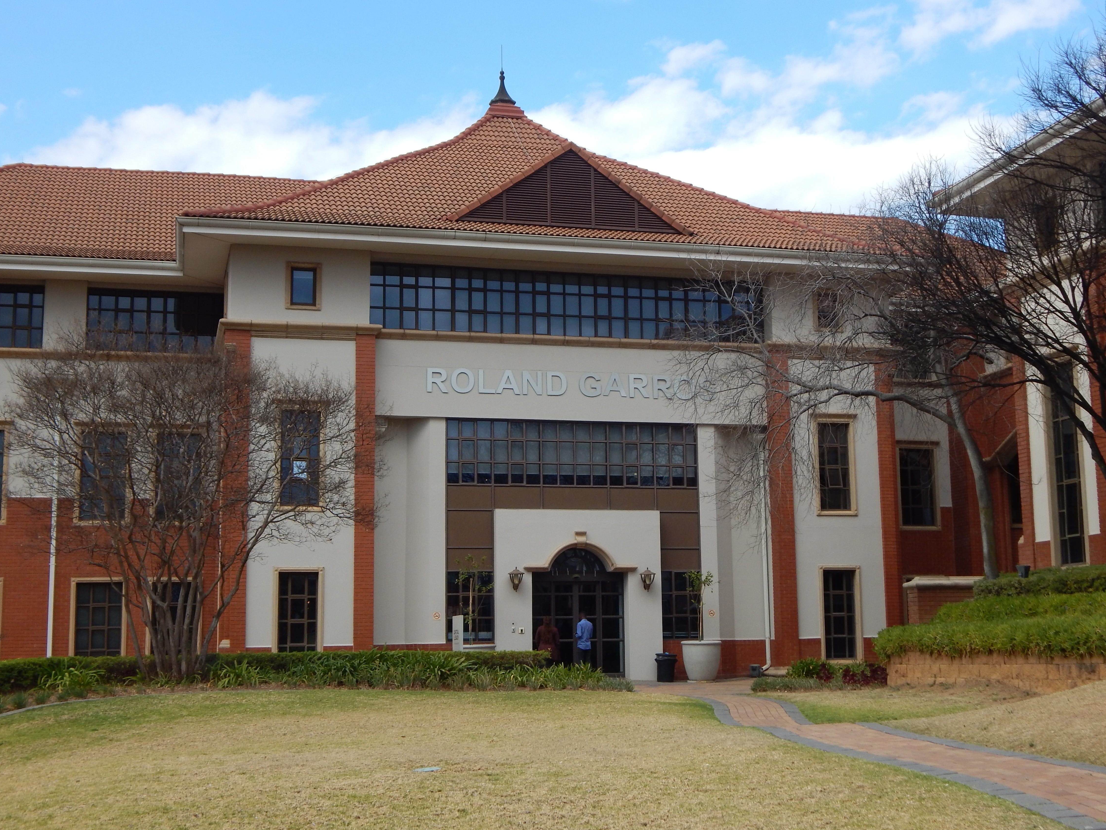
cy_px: 408
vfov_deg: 29.7
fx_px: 1565
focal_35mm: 49
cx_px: 555
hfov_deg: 38.9
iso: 125
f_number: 3.7
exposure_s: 1/640
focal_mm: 8.6
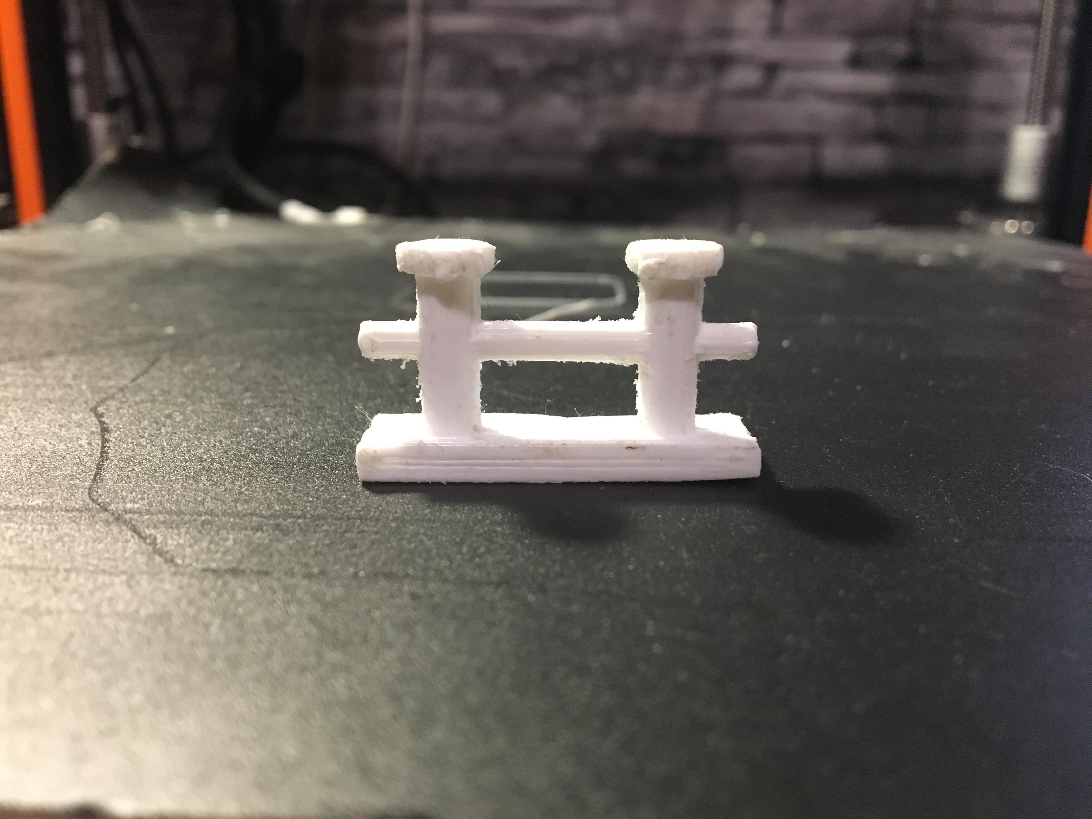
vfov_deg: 48.2
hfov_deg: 61.7
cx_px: 546
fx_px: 915
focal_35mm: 29
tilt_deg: -14.7
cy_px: 410
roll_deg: -1.2
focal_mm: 4.15
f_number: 2.2
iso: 200
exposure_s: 1/17
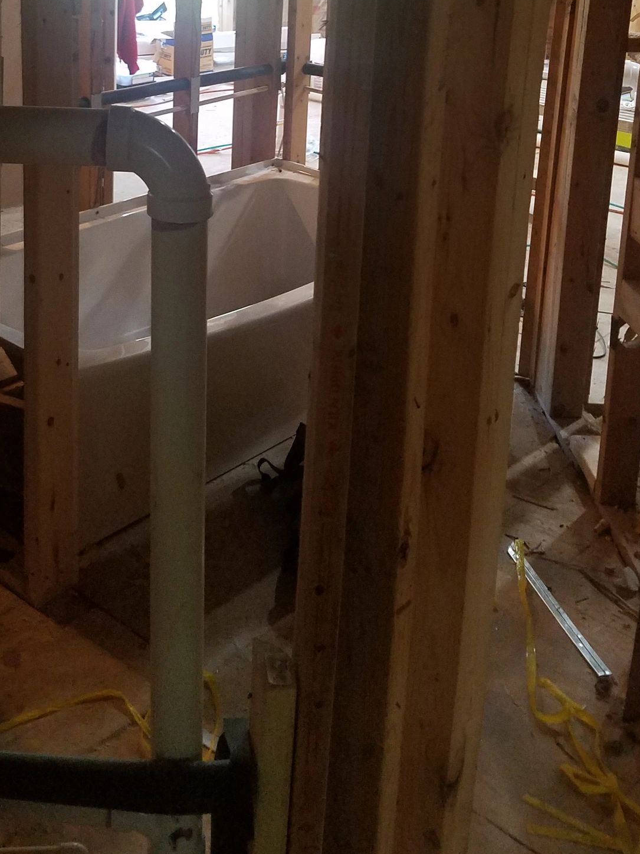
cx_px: 255
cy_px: 124
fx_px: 1134
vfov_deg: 39.0
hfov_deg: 31.4
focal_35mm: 46
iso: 250
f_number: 1.7
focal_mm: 4.2
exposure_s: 1/24
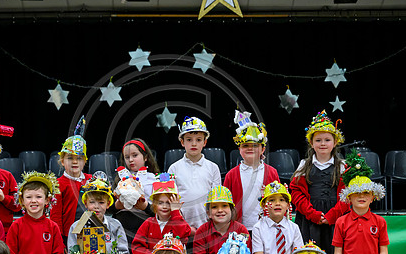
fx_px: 1638
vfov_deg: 8.8
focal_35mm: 148
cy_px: 202
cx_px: 188
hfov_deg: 14.1
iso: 3200
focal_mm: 70
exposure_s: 1/160
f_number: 4.5
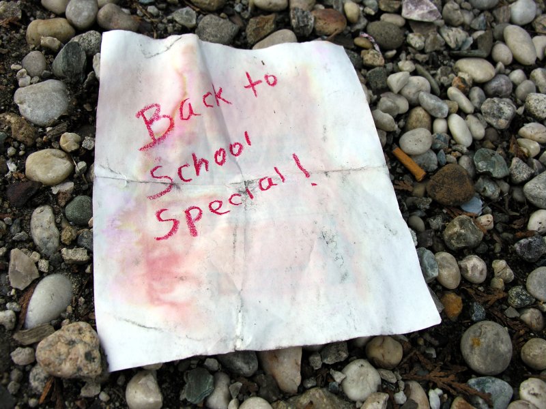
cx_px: 273
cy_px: 204
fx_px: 552
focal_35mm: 35
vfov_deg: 40.7
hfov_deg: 52.6
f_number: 2.8
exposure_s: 1/541
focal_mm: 8.9
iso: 50
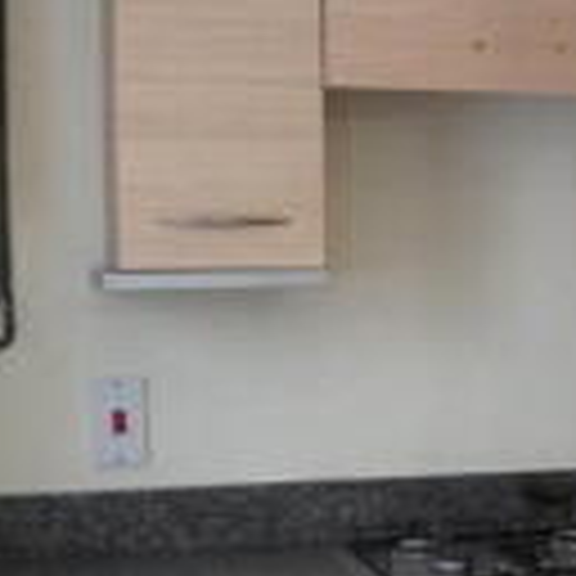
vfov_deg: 14.8
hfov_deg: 14.1
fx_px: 2203
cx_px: 821
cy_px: 497
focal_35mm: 117
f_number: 4
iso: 5000
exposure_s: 1/160
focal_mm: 18
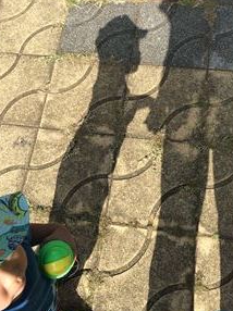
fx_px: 377
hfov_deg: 34.1
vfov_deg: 44.3
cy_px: 109
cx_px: 150
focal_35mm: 42
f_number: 2.2
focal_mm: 4.12
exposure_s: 1/1786
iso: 32
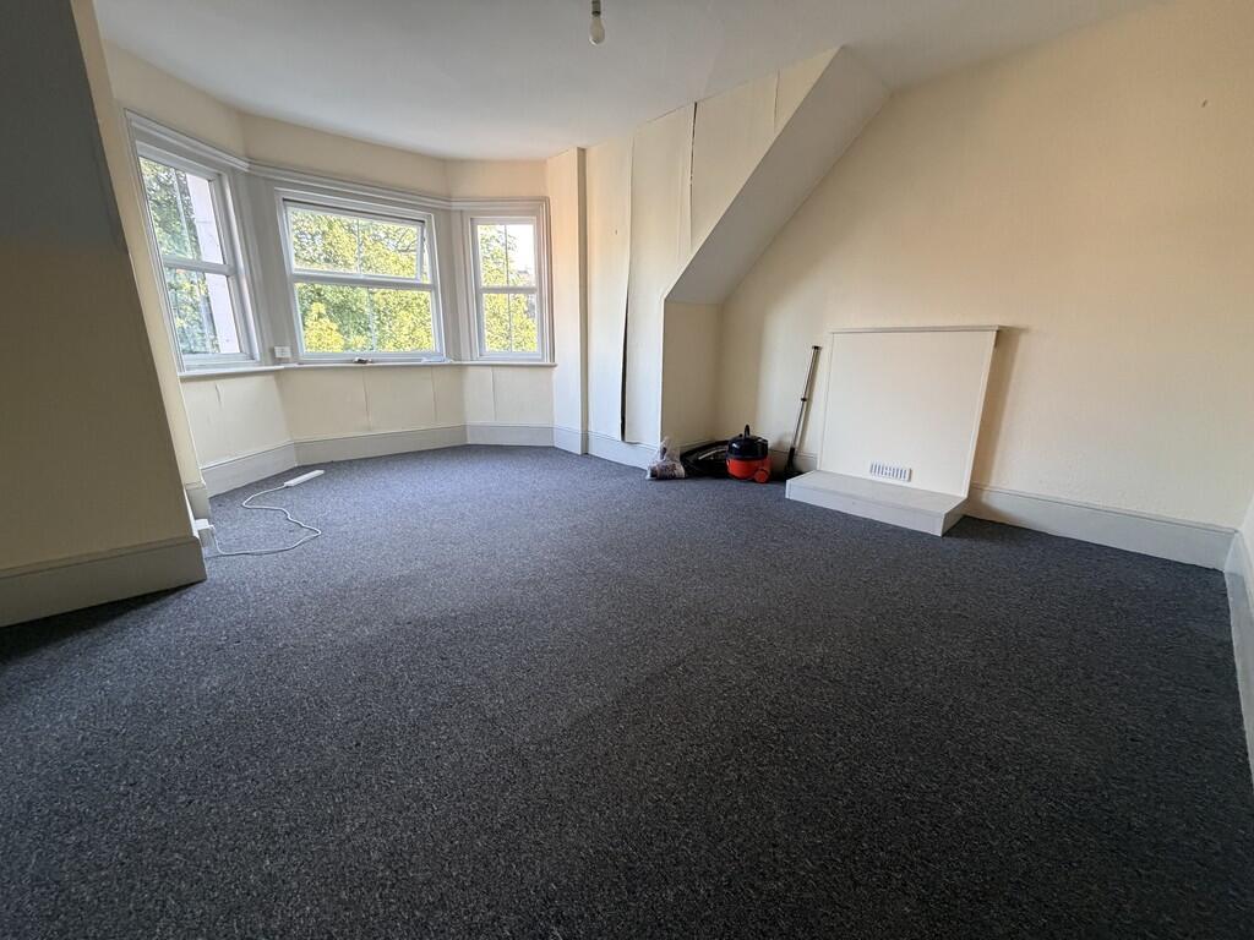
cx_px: 627
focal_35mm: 14
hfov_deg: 102.1
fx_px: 507
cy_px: 470
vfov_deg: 85.7
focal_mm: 2.22
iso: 320
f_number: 2.2
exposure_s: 1/99
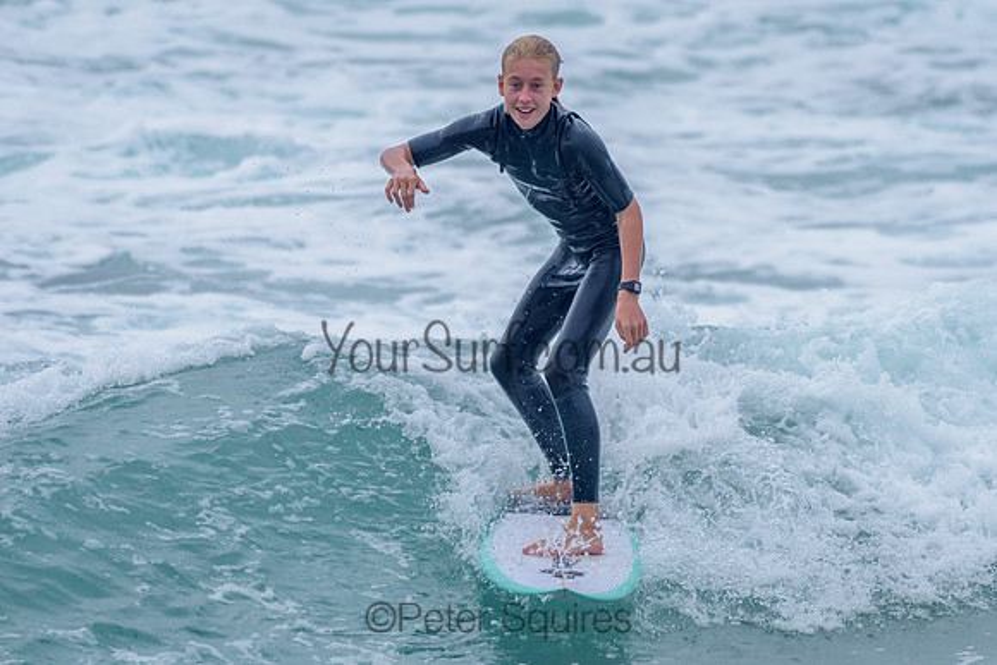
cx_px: 583
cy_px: 286
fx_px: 16975
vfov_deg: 2.2
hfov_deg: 3.4
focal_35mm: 613
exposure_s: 1/2000
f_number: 5.6
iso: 125
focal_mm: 500
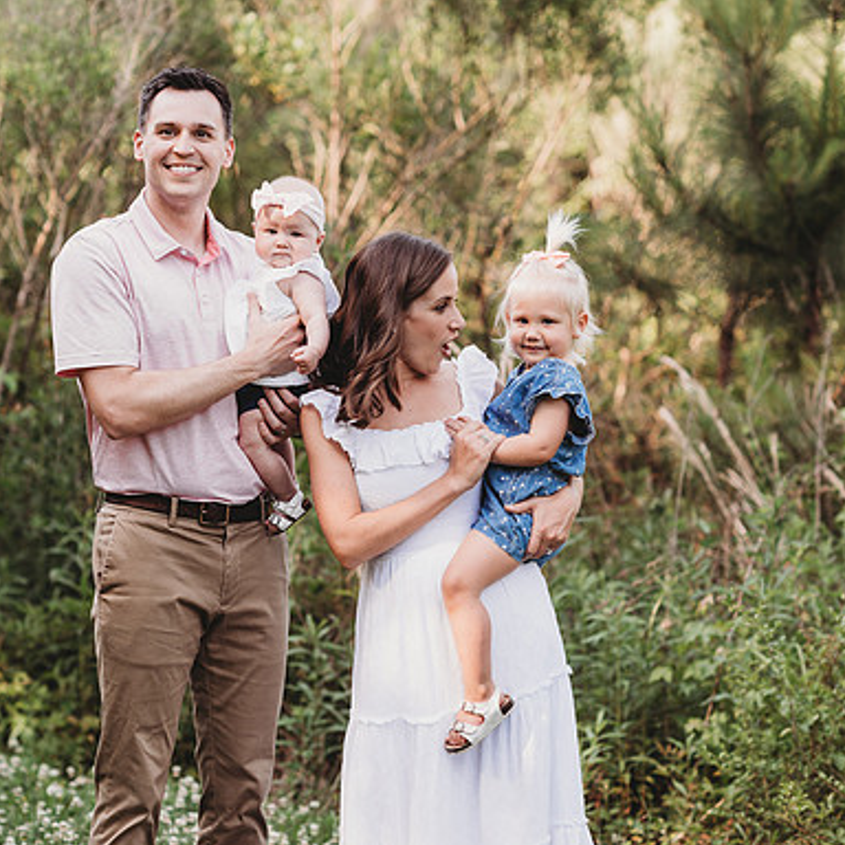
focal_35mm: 109
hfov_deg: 16.0
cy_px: 424
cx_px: 383
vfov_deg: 16.0
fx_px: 3010
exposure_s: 1/250
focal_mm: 85
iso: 100
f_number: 2.2
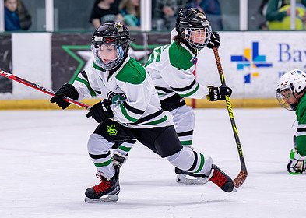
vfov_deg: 5.0
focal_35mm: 288
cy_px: 107
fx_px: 2501
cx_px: 87
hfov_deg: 7.0
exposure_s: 1/1250
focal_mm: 128
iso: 2500
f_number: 2.8
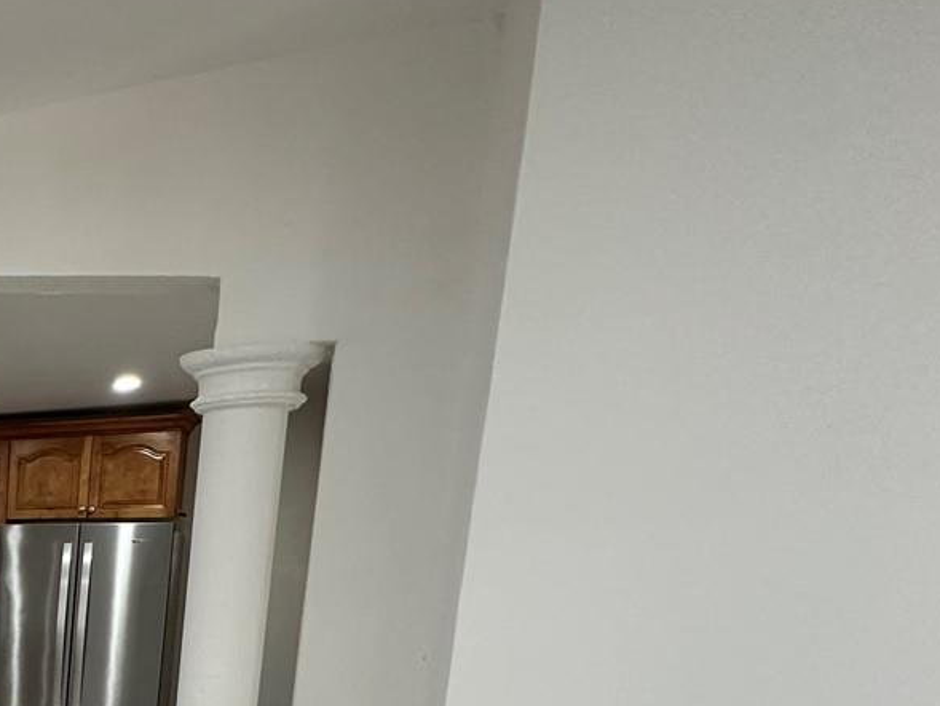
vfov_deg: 33.3
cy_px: 760
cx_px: -303
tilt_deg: -10.5
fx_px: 1032
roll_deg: -0.2
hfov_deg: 33.9
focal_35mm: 38
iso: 320
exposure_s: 1/60
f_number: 2.2
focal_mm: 2.22
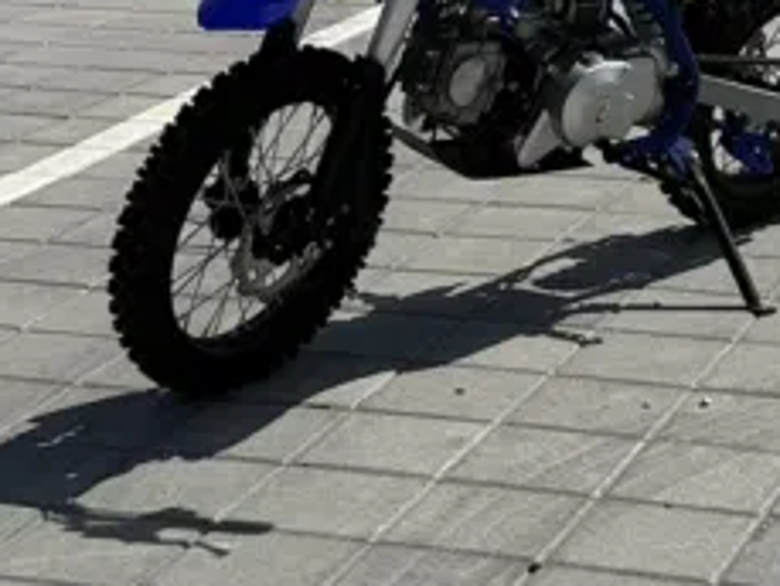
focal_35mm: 67
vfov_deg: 21.7
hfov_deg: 28.5
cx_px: 582
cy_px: 133
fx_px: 1510
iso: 80
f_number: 1.78
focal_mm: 6.86
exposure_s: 1/10753
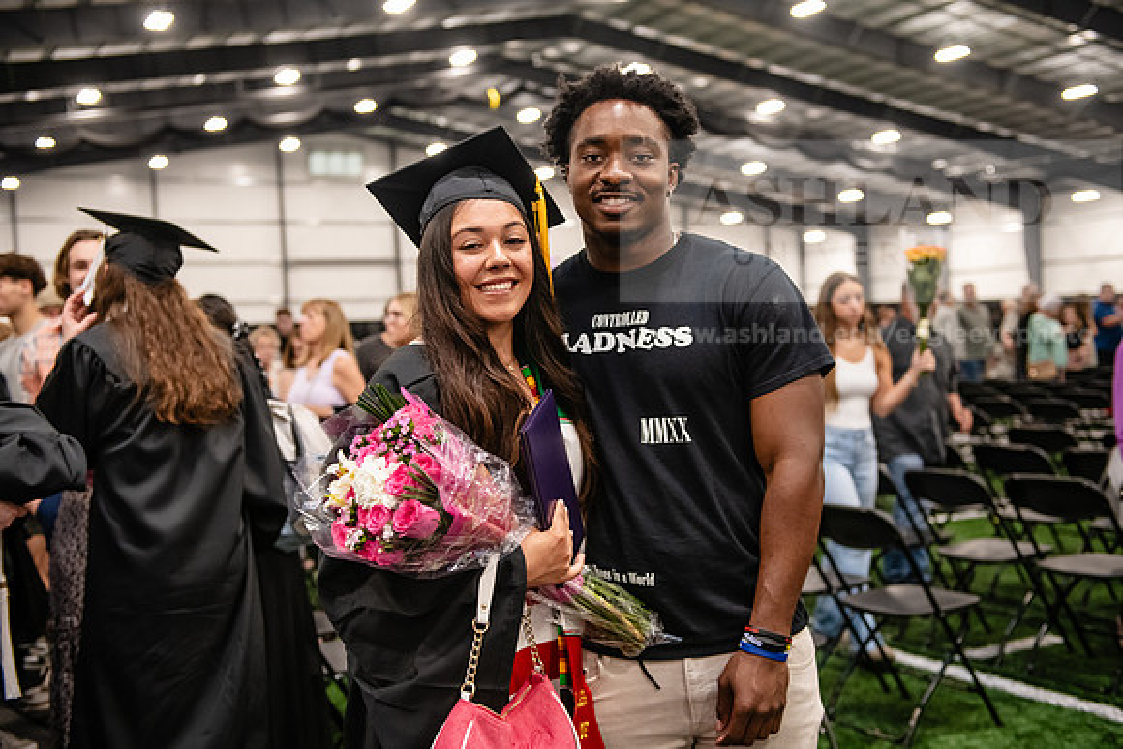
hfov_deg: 46.4
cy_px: 374
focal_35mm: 42
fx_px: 1310
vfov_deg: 31.9
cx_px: 562
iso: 2000
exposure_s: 1/160
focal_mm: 42
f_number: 3.2
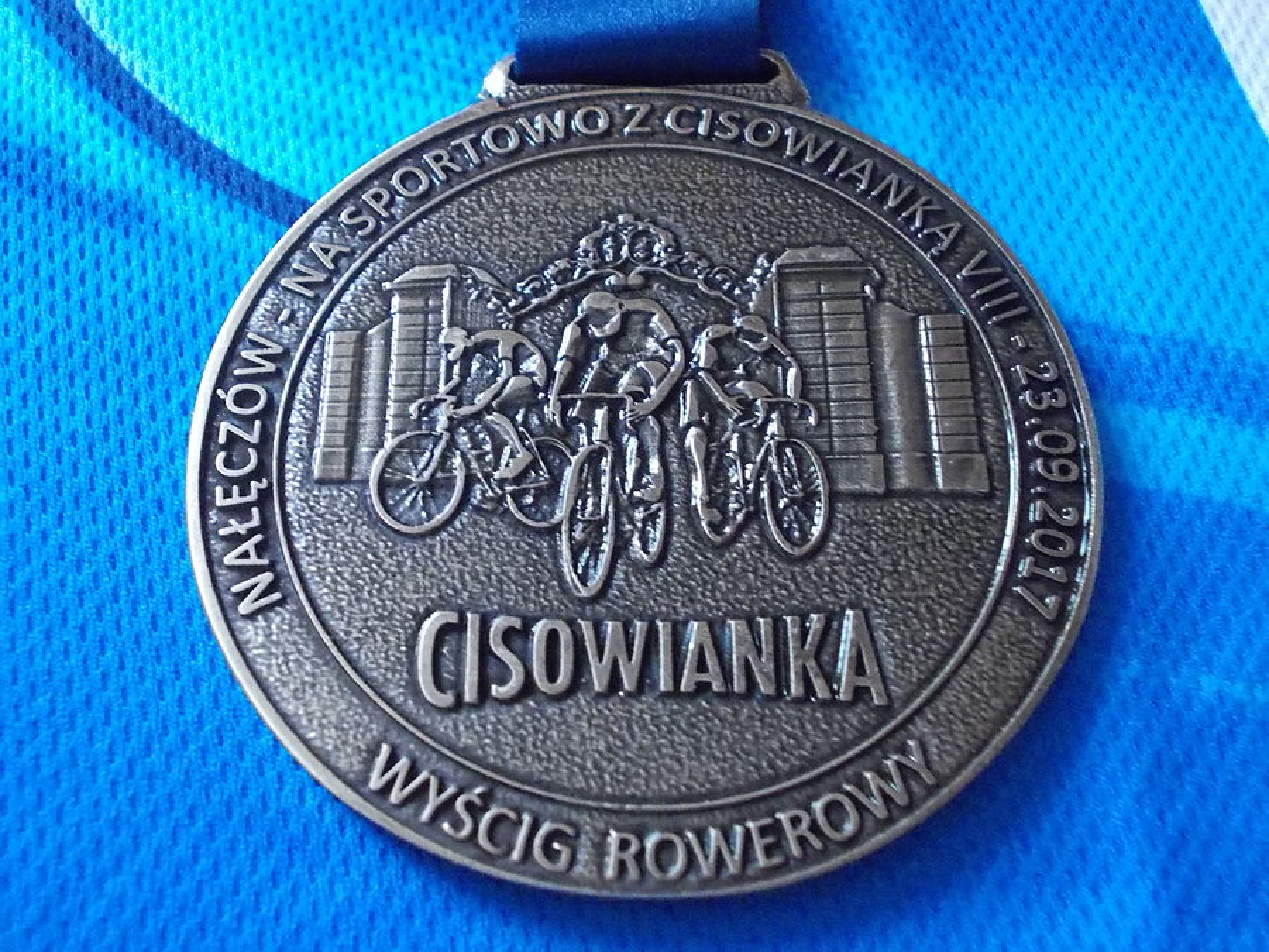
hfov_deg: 43.9
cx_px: 634
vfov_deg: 33.6
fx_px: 1576
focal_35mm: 43
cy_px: 476
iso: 800
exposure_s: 1/8
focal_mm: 6.1
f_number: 3.3
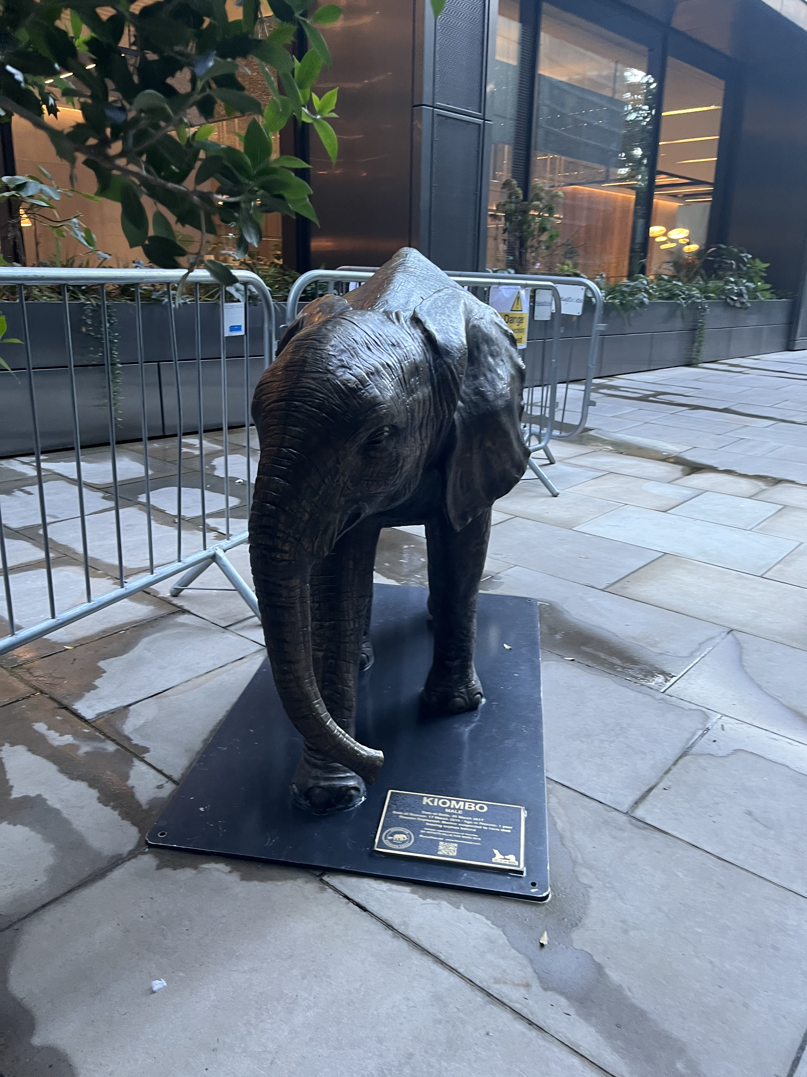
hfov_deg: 53.1
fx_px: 808
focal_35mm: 26
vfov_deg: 67.3
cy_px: 538
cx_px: 404
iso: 160
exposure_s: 1/60
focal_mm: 5.1
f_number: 1.6
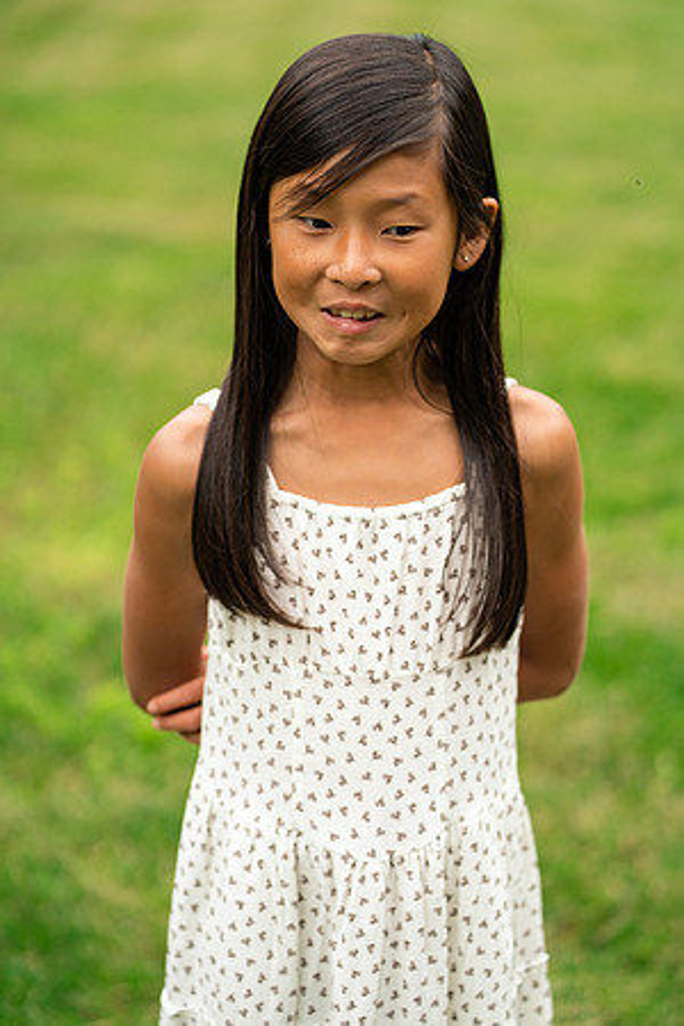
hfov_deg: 16.1
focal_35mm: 85
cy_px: 513
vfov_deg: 23.9
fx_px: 2422
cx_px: 342
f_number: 2.5
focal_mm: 85
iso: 400
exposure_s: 1/2000
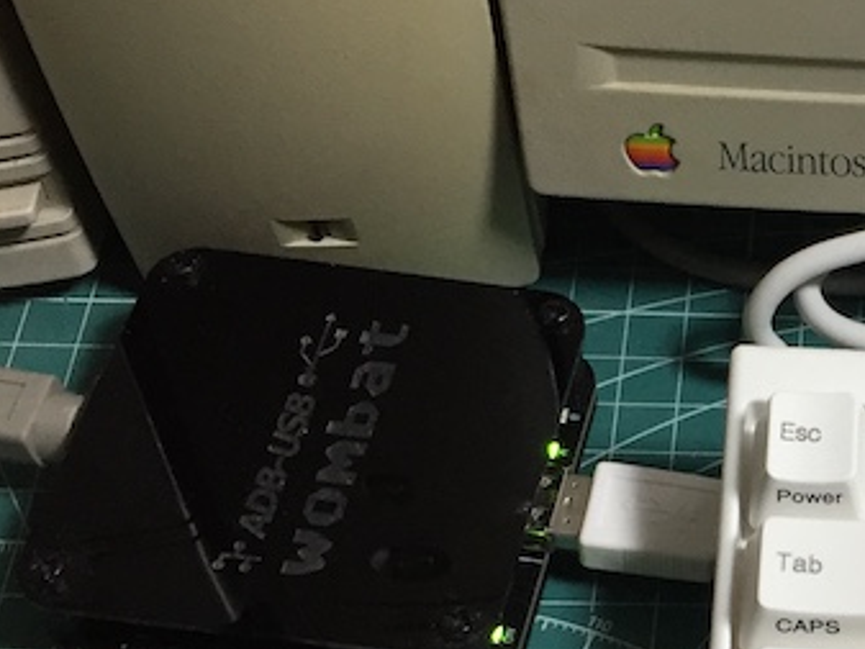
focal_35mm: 88
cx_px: 1060
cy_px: 523
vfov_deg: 16.7
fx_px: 2200
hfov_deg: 20.7
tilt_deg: -55.4
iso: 64
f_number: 2.2
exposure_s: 1/30
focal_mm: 4.15
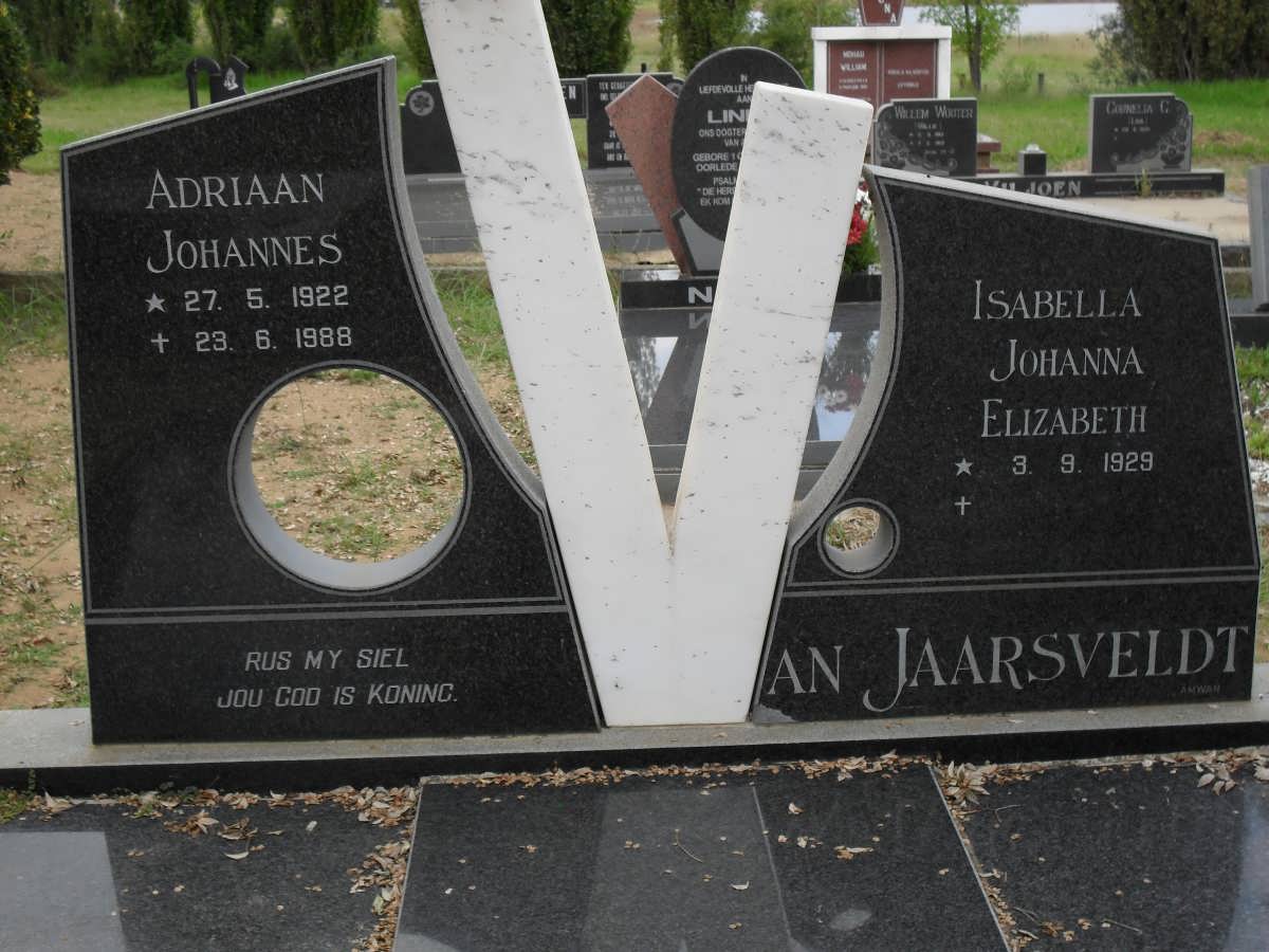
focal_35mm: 49
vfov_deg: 29.7
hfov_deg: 38.9
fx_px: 1796
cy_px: 476
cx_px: 634
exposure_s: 1/350
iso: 100
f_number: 3.9
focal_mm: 8.7
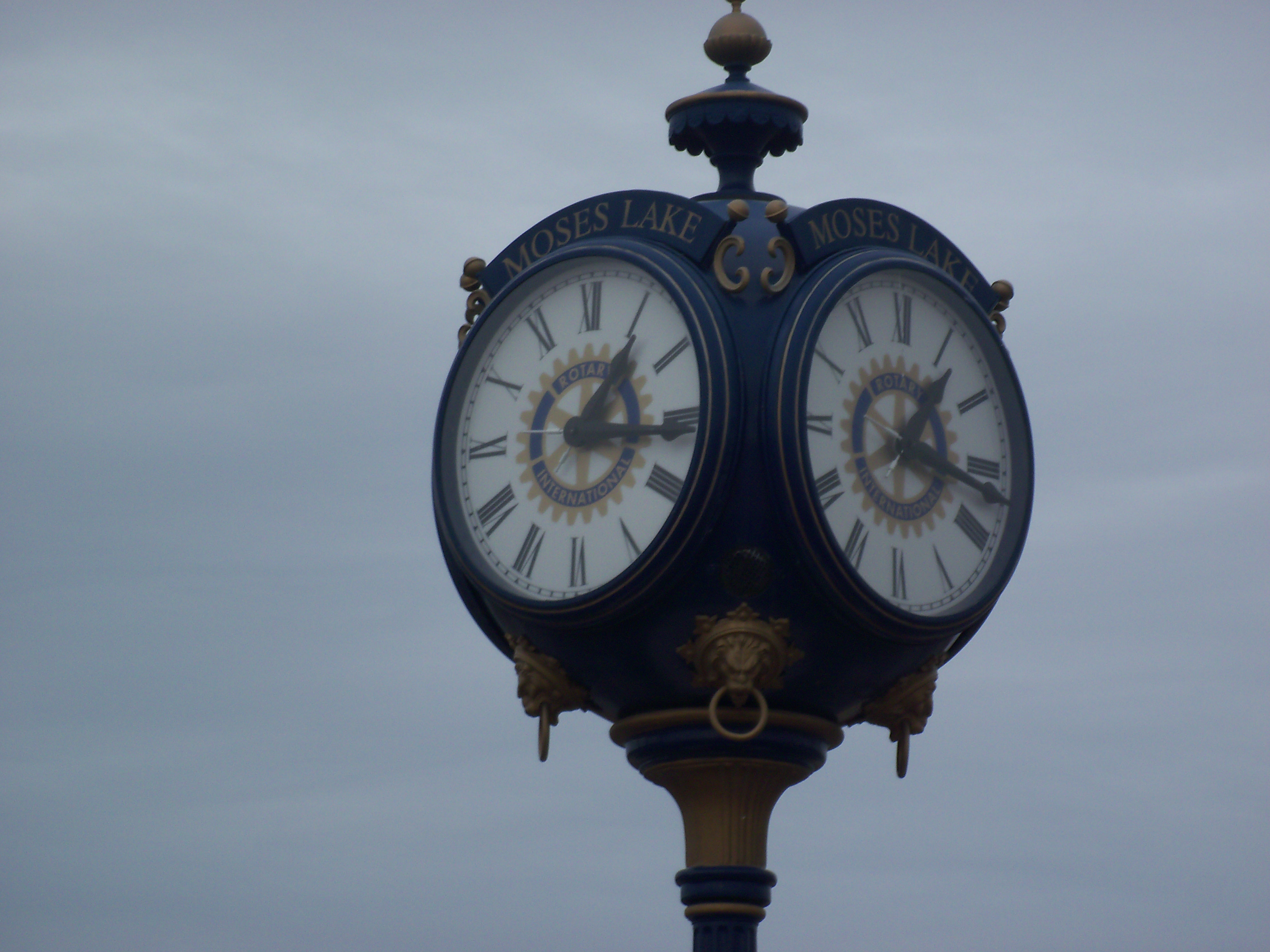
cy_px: 476
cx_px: 635
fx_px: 5467
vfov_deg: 10.0
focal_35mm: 149
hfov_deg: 13.3
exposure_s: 1/250
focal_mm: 26.6
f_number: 4.5
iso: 64
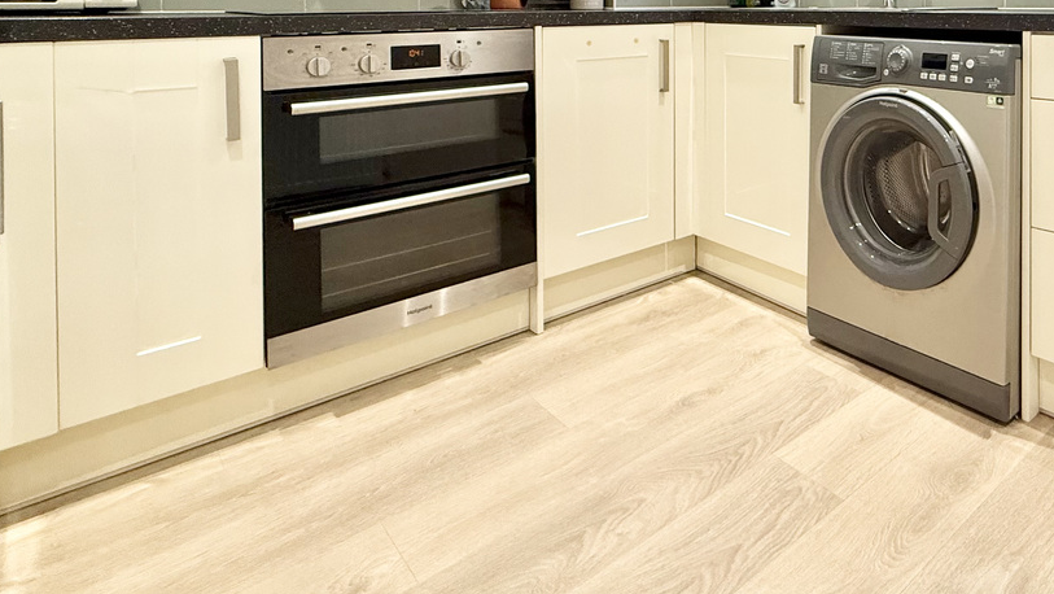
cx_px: 826
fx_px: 699
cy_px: 10
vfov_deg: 40.7
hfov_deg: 67.8
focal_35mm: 25
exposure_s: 1/99
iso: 250
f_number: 2.2
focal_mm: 2.22
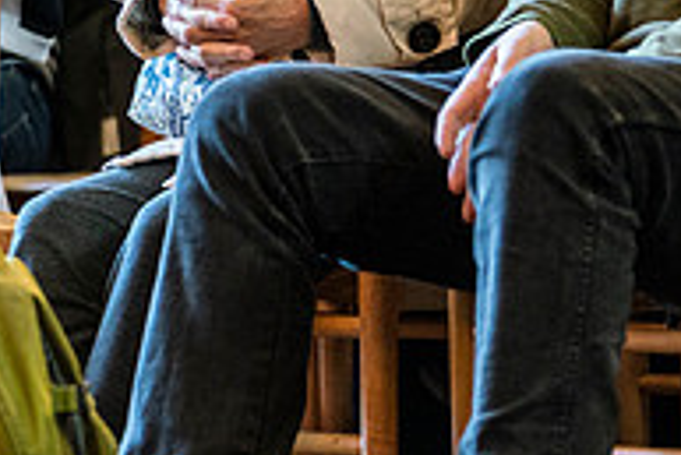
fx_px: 8140
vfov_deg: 3.2
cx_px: 656
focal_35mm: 430
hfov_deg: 4.8
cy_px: 5
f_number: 2.8
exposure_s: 1/320
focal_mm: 122
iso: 3200
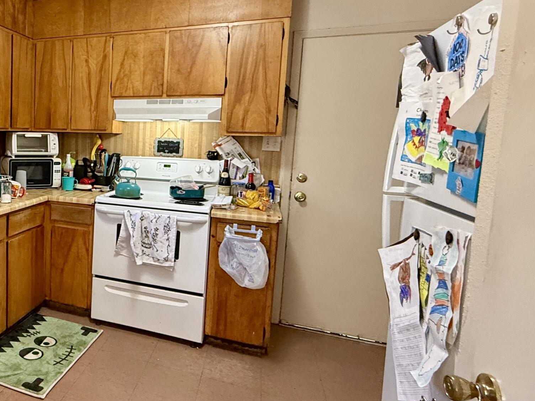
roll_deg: -1.9
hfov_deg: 54.4
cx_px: 44
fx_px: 433
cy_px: 173
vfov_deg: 49.6
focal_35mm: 28
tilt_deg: -4.9
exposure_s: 1/60
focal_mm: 2.22
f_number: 2.2
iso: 500
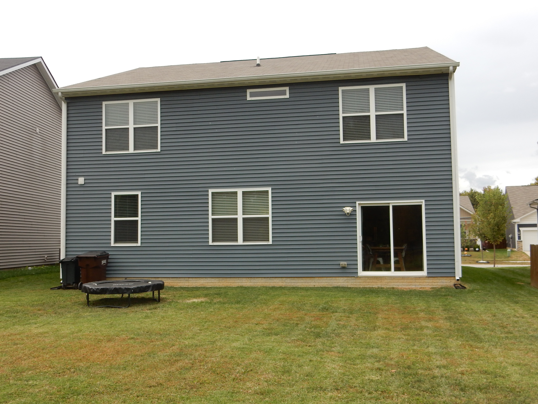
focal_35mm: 36
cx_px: 269
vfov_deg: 39.7
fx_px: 560
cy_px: 202
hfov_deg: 51.4
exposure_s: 1/250
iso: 125
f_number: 4
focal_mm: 6.4
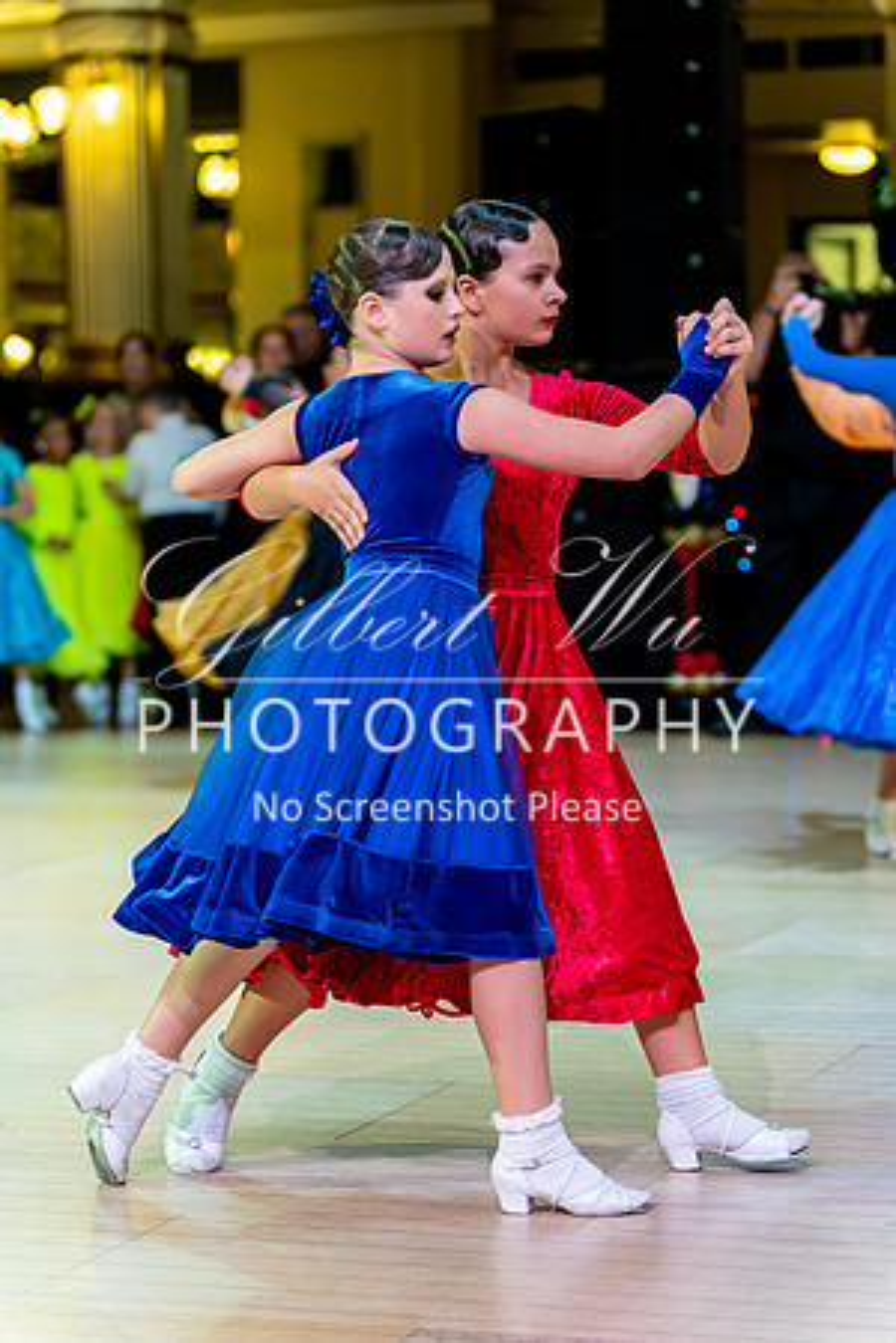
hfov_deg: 14.6
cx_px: 448
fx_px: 3509
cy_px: 672
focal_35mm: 94
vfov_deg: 21.7
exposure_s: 1/500
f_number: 2.8
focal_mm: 94
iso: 3200
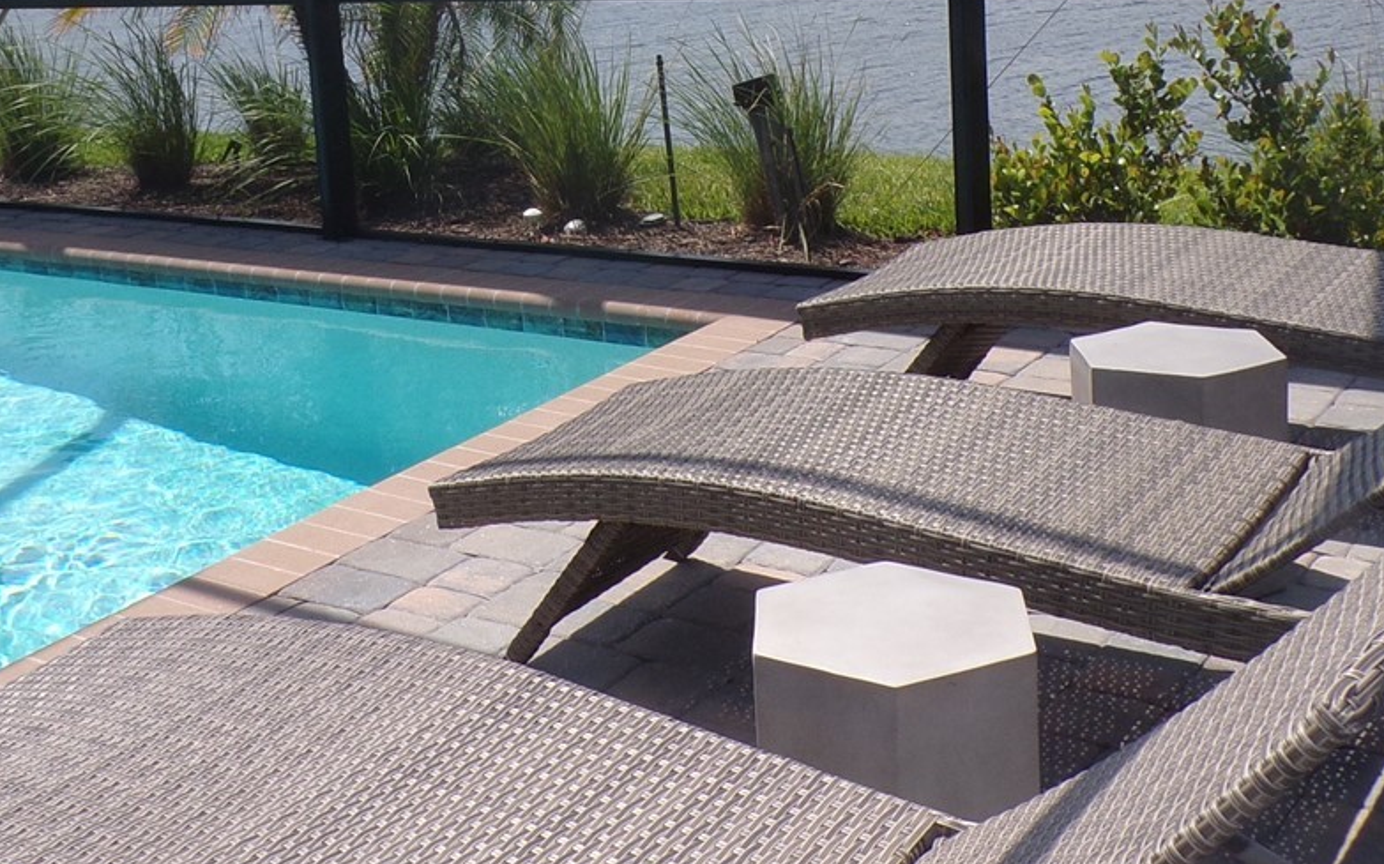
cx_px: 523
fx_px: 1961
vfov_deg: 24.4
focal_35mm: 52
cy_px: 161
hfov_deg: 38.6
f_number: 5.8
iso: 80
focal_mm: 4.3
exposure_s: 1/210
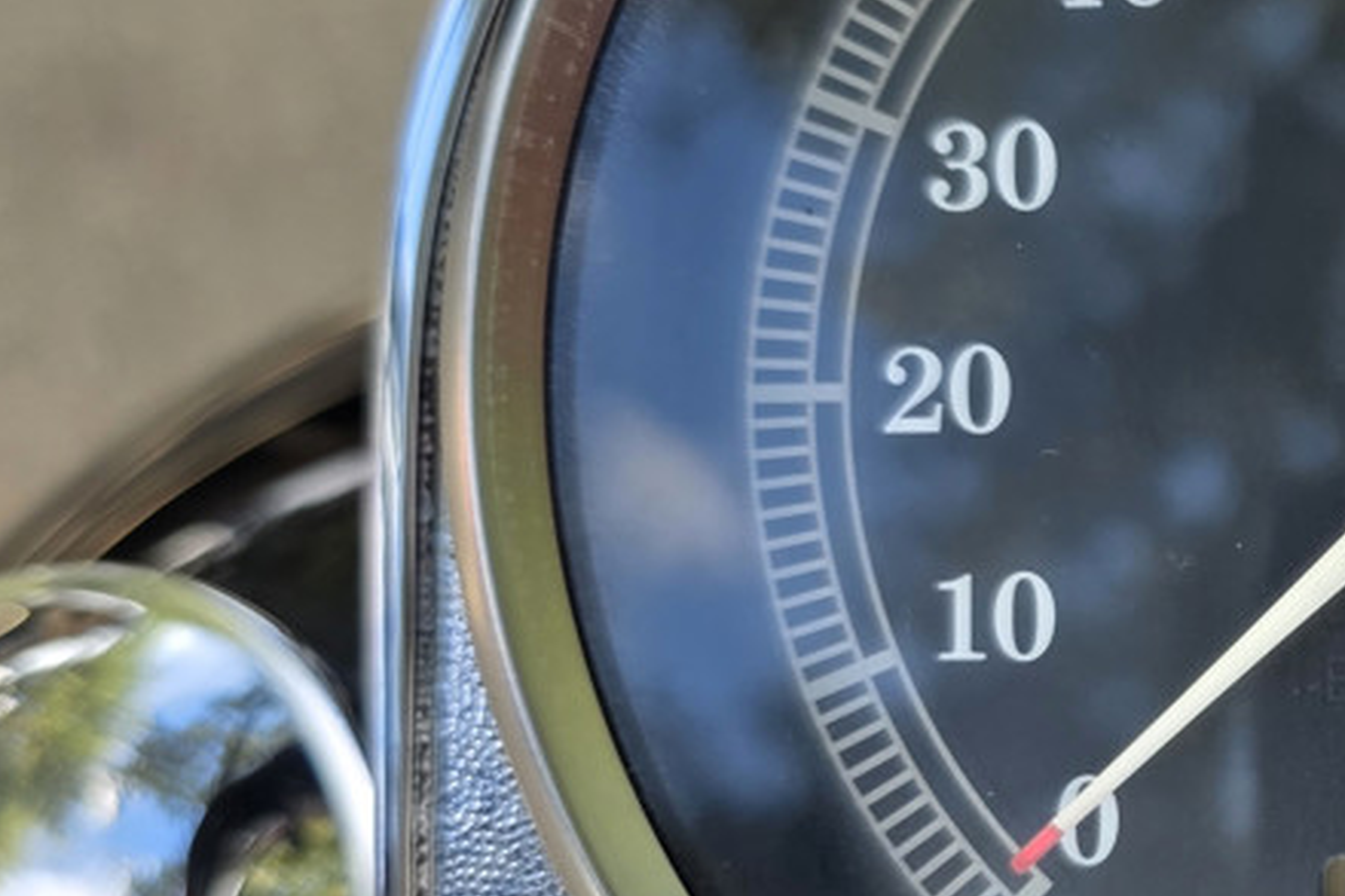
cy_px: 584
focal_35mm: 58
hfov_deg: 31.1
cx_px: 1444
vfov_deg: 23.3
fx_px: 2166
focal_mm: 6.3
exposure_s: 1/370
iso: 40
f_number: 1.7
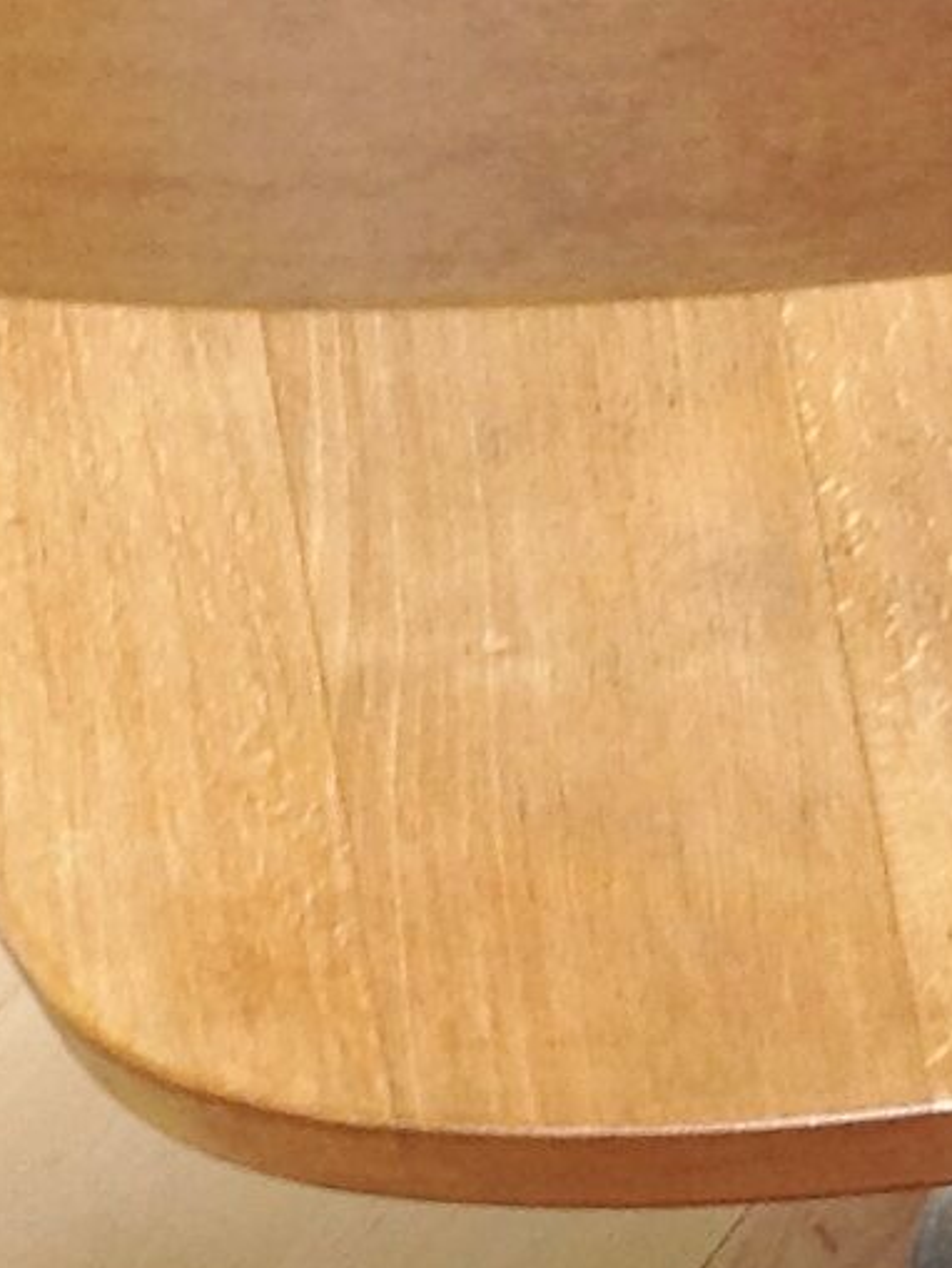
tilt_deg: -41.1
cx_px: 1323
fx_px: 6524
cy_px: 615
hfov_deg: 8.2
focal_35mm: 178
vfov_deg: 11.1
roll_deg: +5.8
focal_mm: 4.28
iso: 50
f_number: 2.4
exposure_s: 1/15
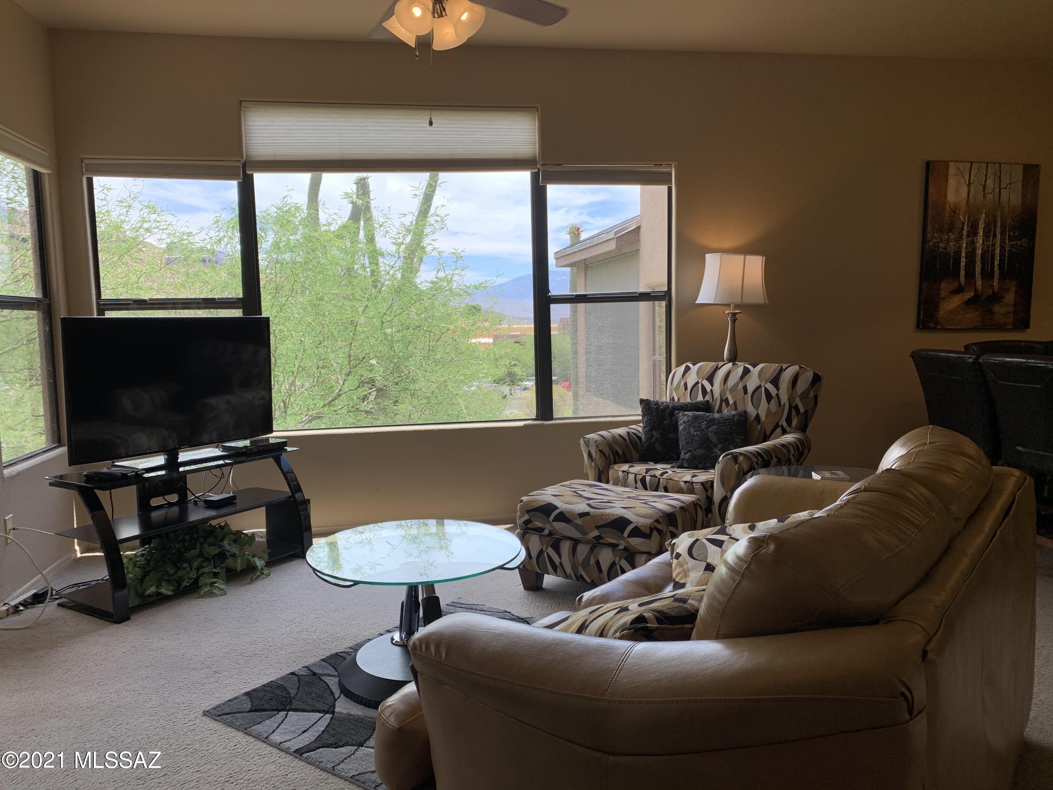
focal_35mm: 26
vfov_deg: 53.1
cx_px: 526
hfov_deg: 67.3
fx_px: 791
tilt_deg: -5.8
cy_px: 395
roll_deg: -0.4
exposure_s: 1/412
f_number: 1.8
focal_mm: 4.25
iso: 25
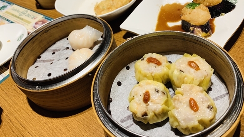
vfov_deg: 40.0
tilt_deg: -43.0
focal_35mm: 29
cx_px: 123
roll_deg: +17.2
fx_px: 188
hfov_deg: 66.0
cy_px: 54
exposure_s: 1/82
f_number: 1.8
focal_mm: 4.25
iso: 100
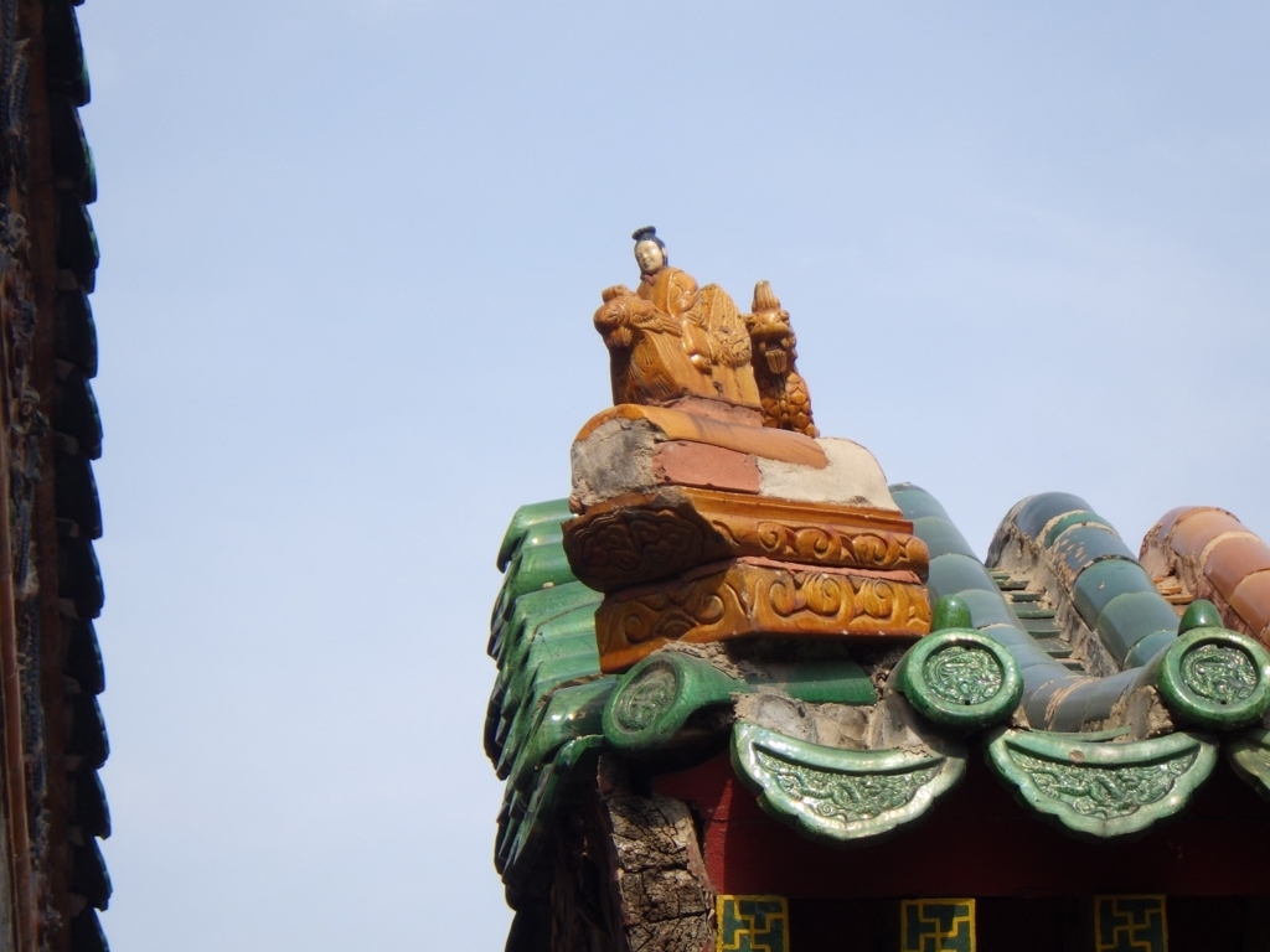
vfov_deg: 10.6
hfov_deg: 14.1
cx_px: 635
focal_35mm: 140
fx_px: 5136
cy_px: 476
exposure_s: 1/400
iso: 125
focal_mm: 25
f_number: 5.5
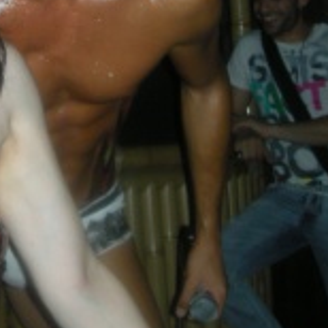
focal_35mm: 90
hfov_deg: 18.9
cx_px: 21
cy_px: -23
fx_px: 965
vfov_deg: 18.6
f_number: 2.8
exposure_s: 1/60
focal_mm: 5.7
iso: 81
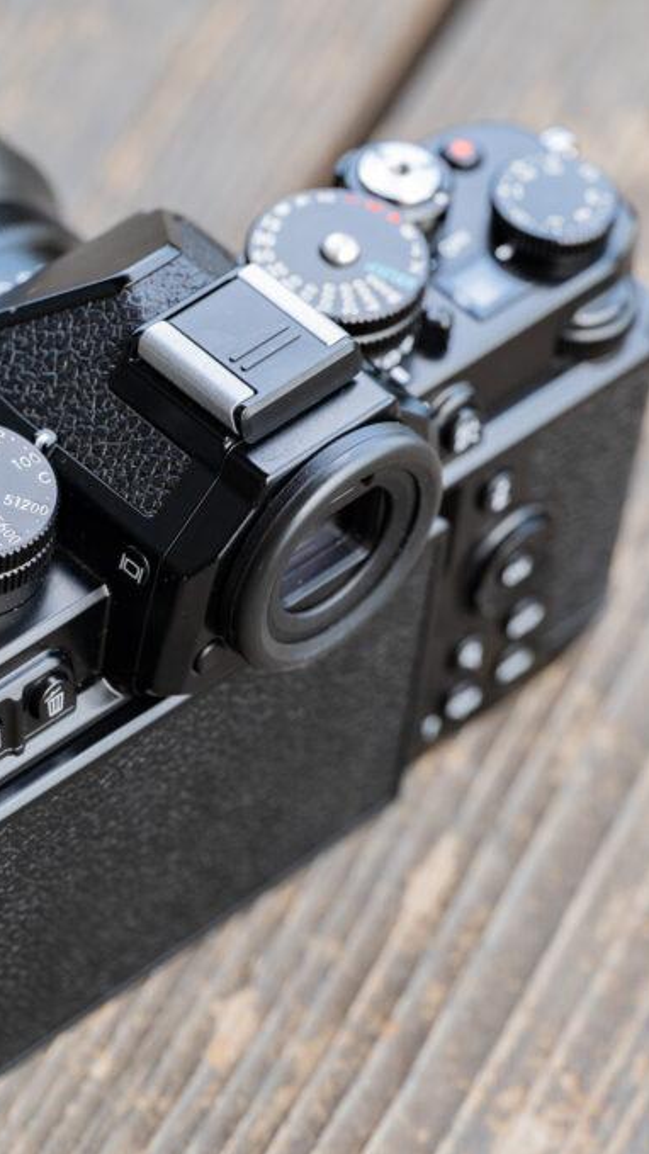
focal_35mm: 166
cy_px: 579
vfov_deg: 13.0
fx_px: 5078
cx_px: 19
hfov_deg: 7.3
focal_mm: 105
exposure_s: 1/250
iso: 800
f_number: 6.3
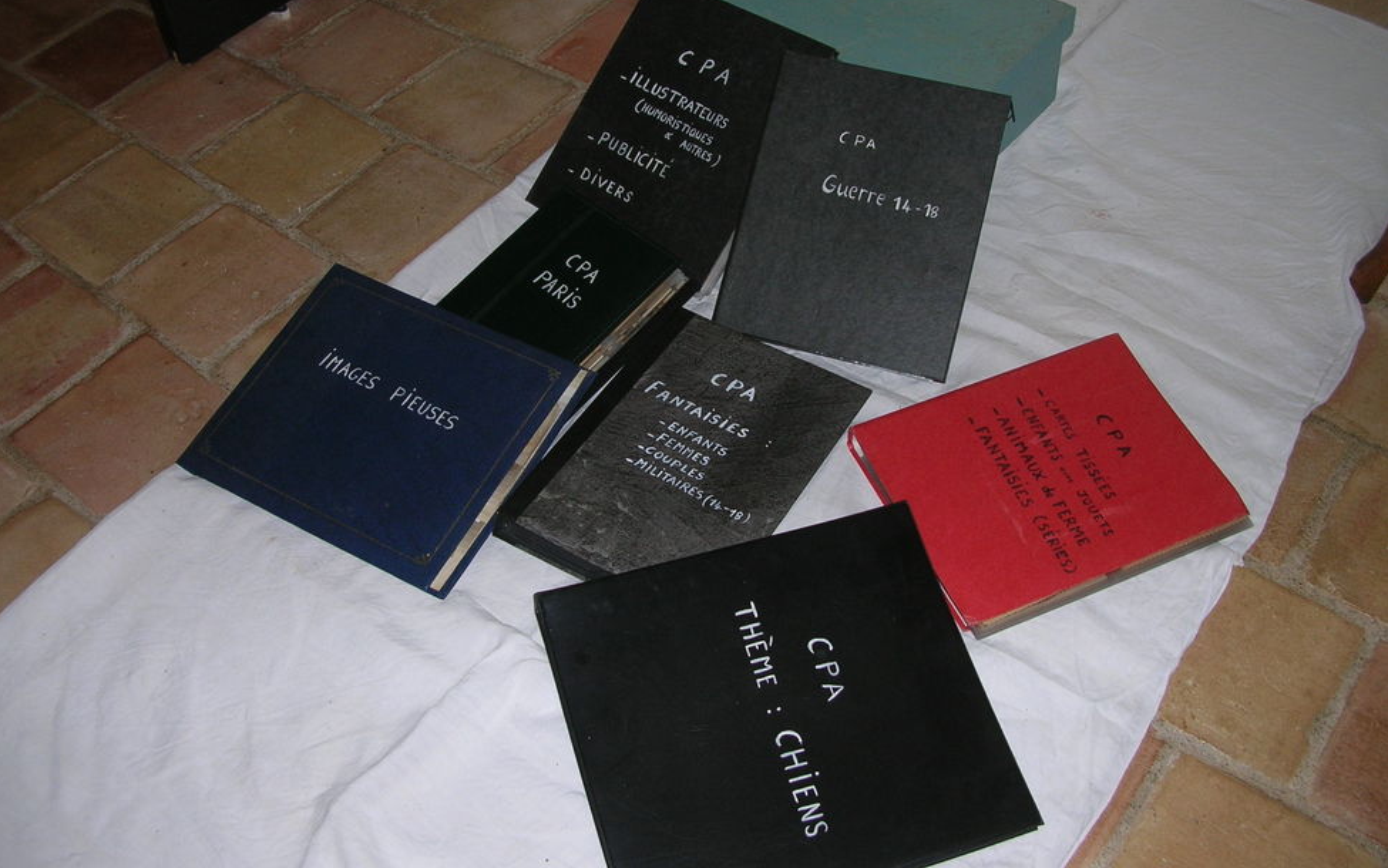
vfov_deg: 33.6
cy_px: 387
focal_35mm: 38
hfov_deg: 51.5
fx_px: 1438
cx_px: 680
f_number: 2.8
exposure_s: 1/60.1
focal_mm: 5.8
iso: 50
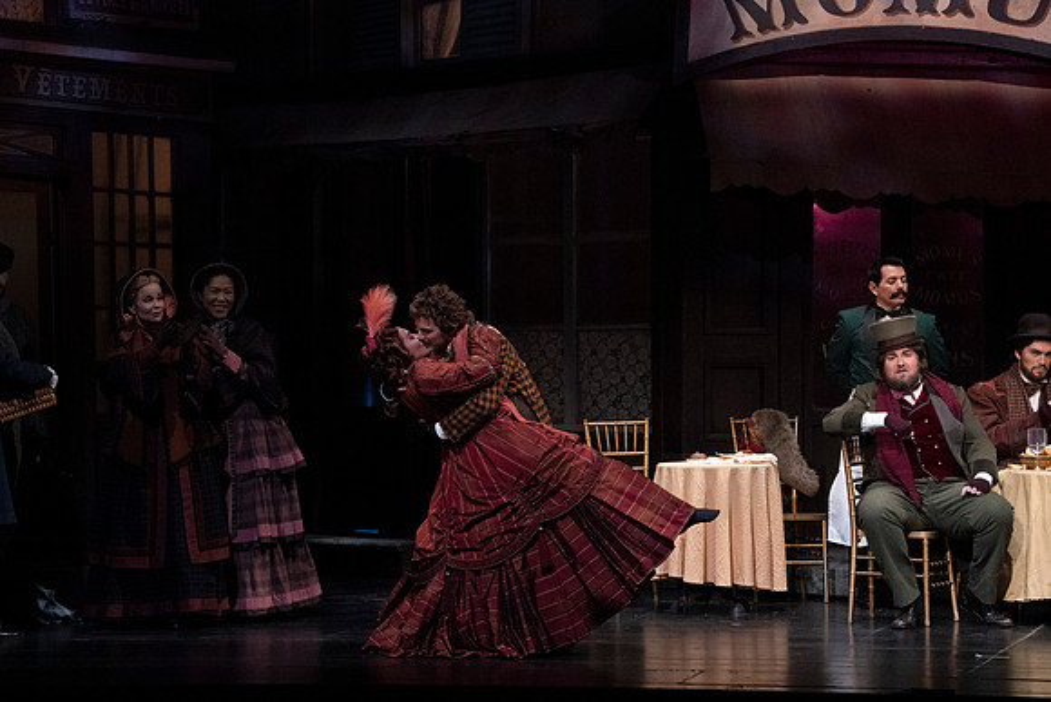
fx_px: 5052
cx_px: 526
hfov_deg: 11.9
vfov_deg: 7.9
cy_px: 351
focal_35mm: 173
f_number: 13
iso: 16000
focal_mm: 173
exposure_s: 1/400
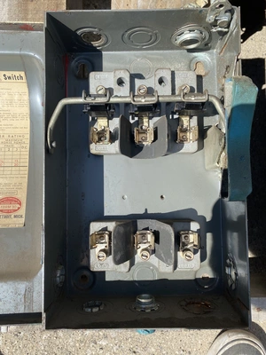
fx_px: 266
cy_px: 178
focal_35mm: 26
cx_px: 133
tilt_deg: -84.5
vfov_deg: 67.3
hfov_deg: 53.1
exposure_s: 1/1504
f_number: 1.8
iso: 32
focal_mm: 4.25
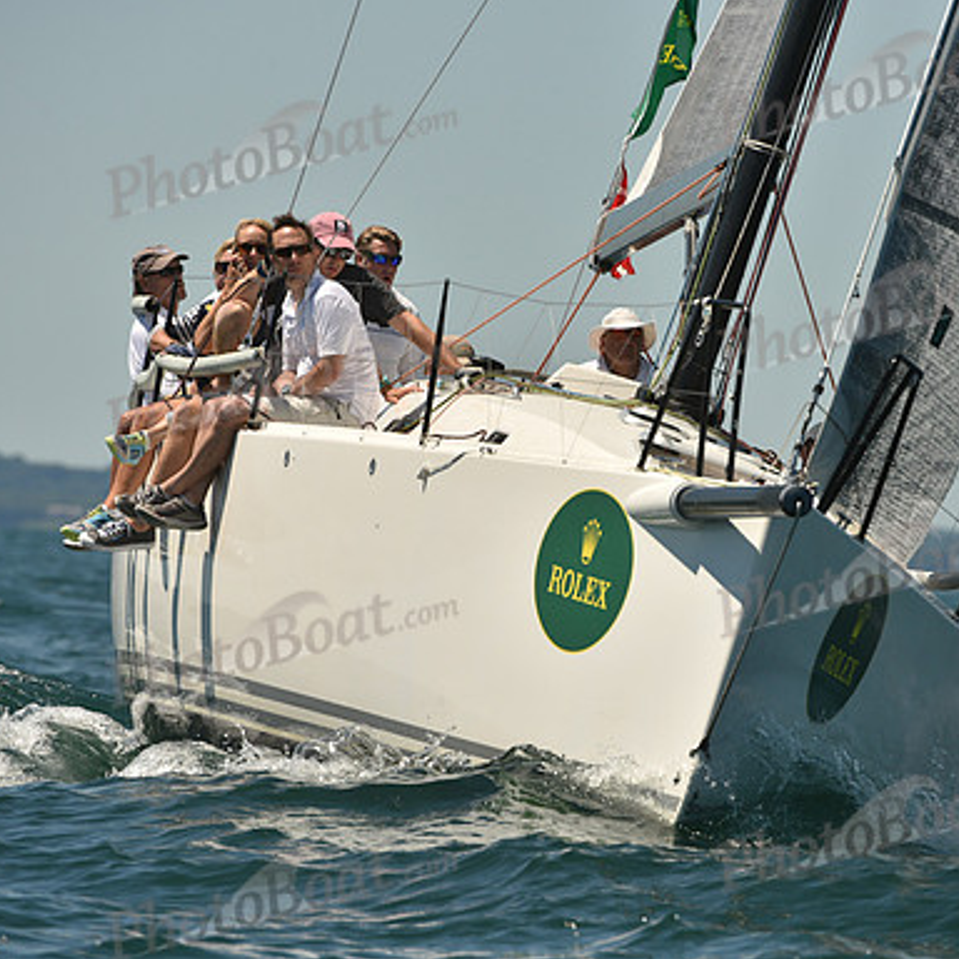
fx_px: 16079
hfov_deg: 3.4
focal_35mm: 513
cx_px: 589
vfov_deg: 3.4
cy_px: 478
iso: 250
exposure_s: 1/1250
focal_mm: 400
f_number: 8
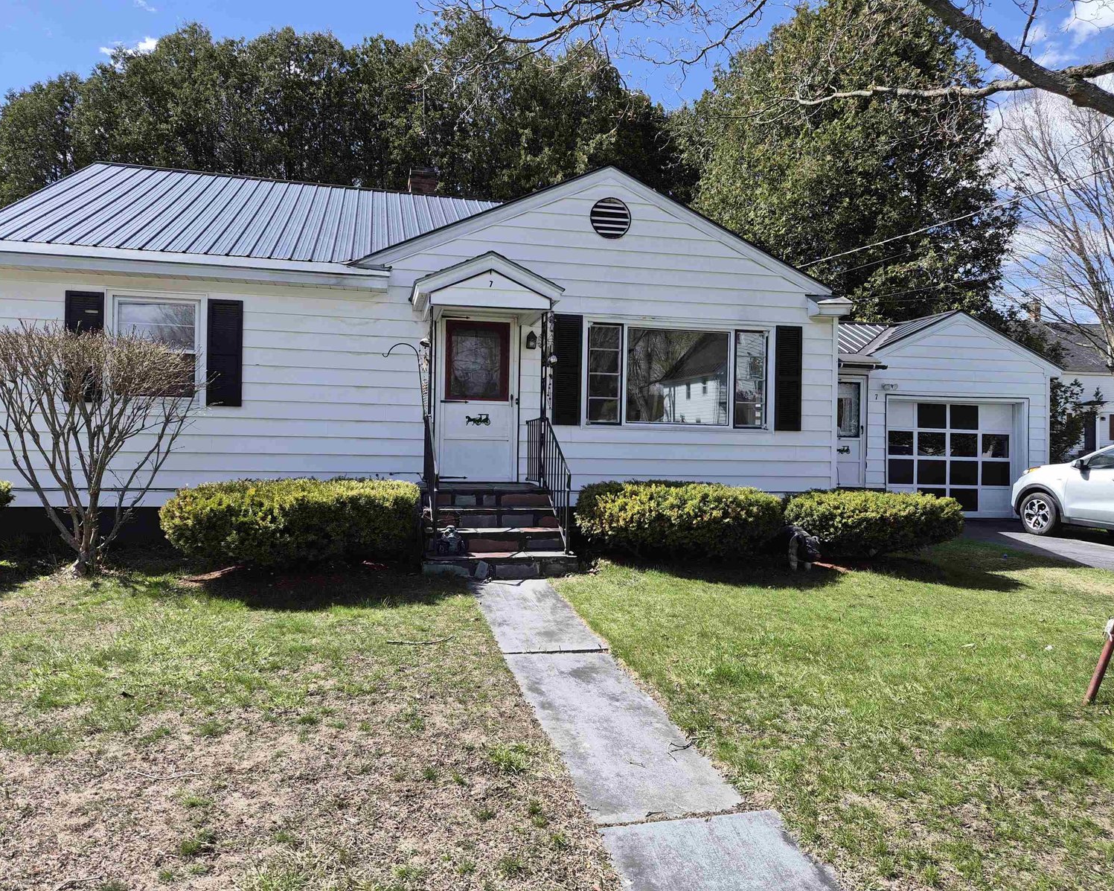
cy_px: 446
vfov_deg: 58.8
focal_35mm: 24
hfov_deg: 70.3
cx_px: 554
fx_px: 791
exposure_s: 1/964
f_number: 1.8
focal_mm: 5.4
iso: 25
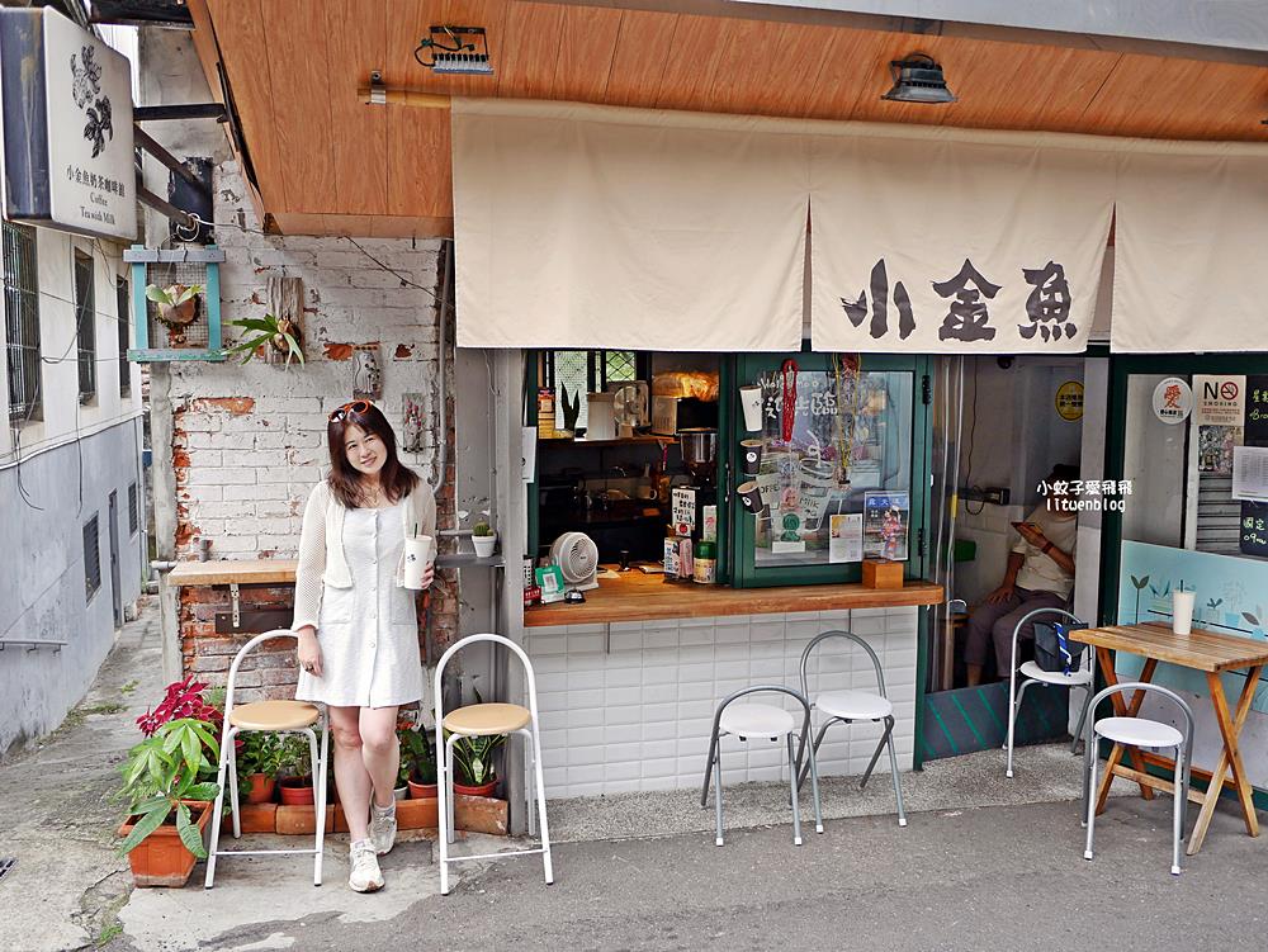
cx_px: 634
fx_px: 1026
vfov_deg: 49.8
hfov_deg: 63.4
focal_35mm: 28
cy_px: 476
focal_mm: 14
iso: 200
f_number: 2.5
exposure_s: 1/400
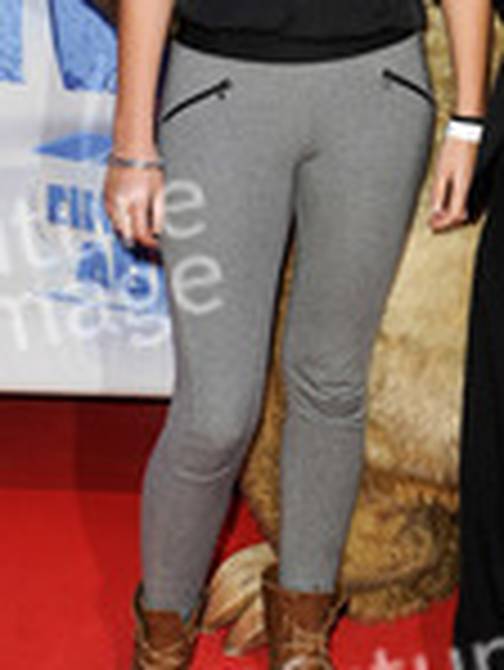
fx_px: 1803
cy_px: 63
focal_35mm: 93
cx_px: 484
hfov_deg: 15.7
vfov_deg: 20.6
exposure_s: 1/200
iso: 800
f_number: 5.6
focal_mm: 36
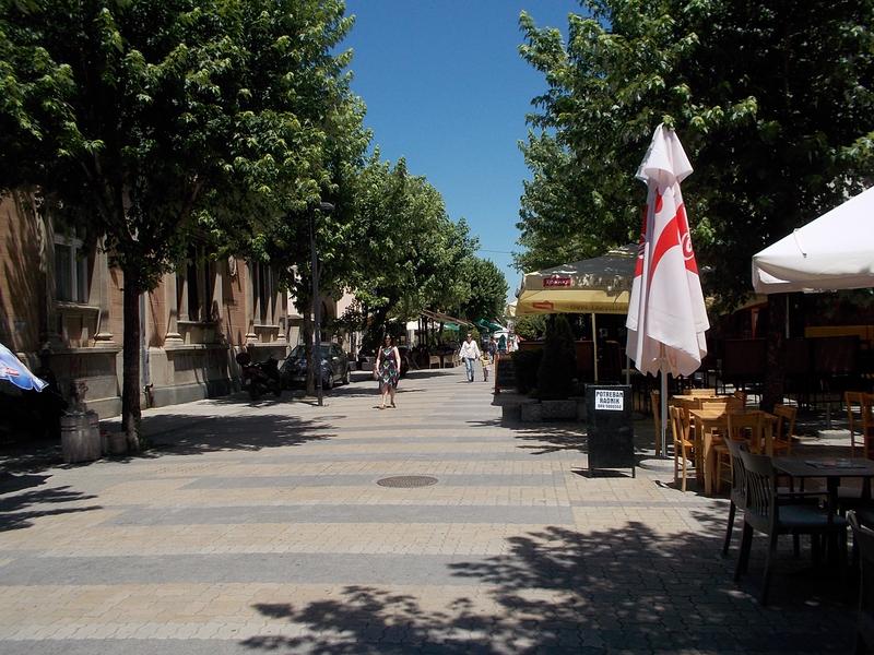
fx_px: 732
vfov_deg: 48.2
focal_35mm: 29
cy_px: 328
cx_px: 437
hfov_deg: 61.7
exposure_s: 1/1000
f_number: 3.3
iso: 80
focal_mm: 4.1
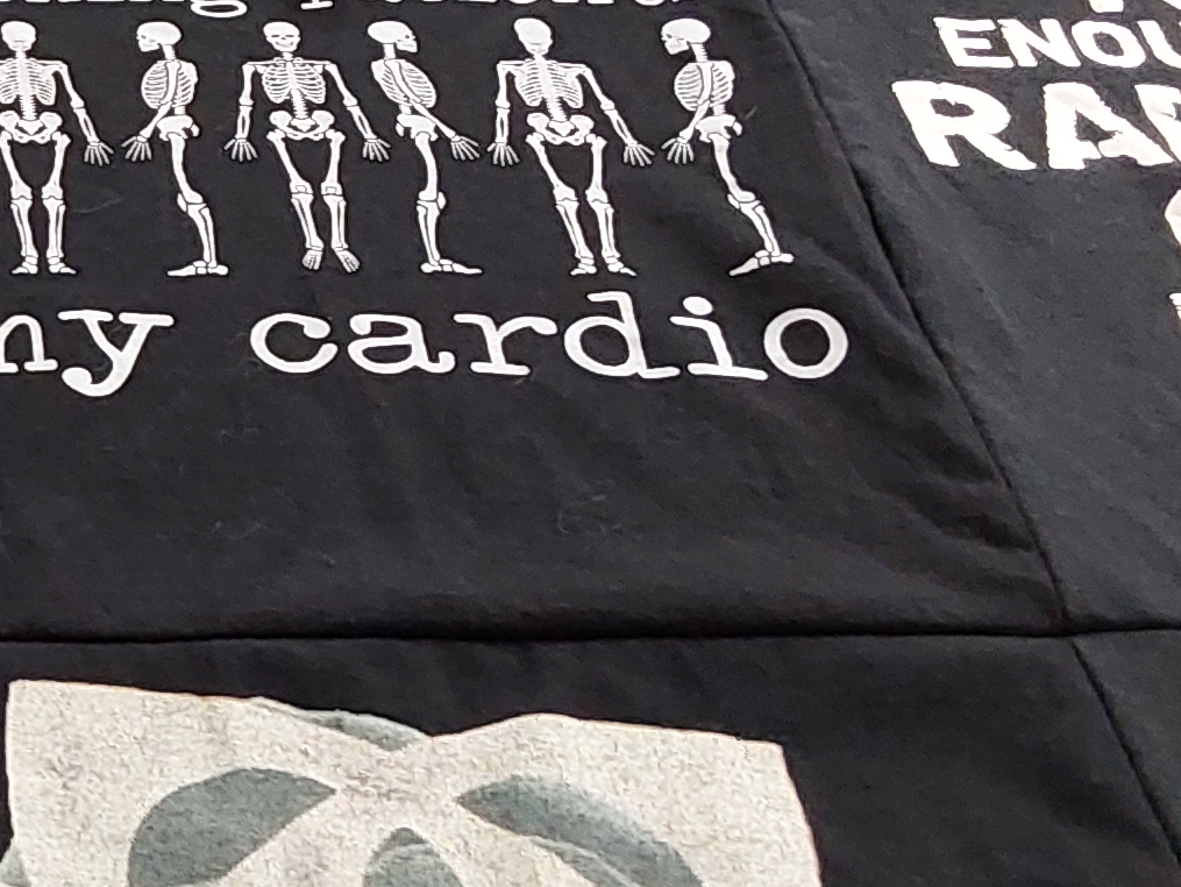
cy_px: 320
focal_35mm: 90
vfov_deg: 16.4
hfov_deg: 19.8
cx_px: -407
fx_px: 3072
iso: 200
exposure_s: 1/60
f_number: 1.9
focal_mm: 2.91
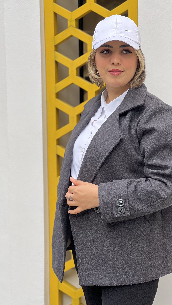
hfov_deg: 14.4
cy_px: 152
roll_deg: +0.8
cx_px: 97
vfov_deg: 25.3
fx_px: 681
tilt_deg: -5.0
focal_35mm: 84
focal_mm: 9
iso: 40
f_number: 2.8
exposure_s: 1/121
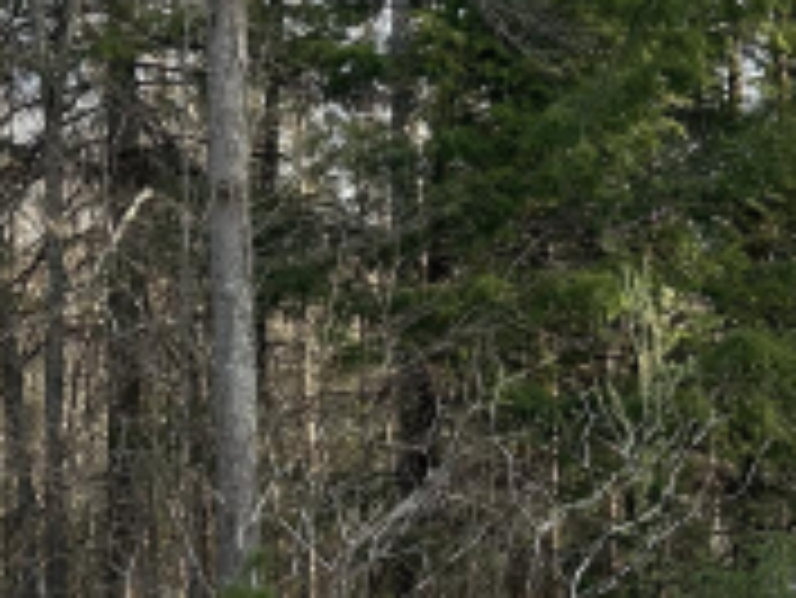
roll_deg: +1.7
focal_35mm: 98
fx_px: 2255
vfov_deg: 15.0
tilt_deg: -3.4
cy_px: 445
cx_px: 429
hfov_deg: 20.0
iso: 50
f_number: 1.5
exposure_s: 1/443
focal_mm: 5.7
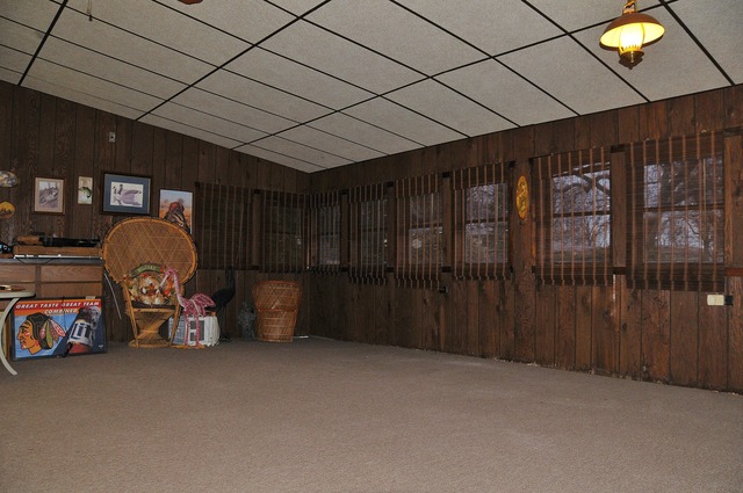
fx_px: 557
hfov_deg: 67.4
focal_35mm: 27
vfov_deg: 47.8
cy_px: 246
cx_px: 372
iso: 640
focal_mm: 18
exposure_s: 1/60
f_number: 4.5
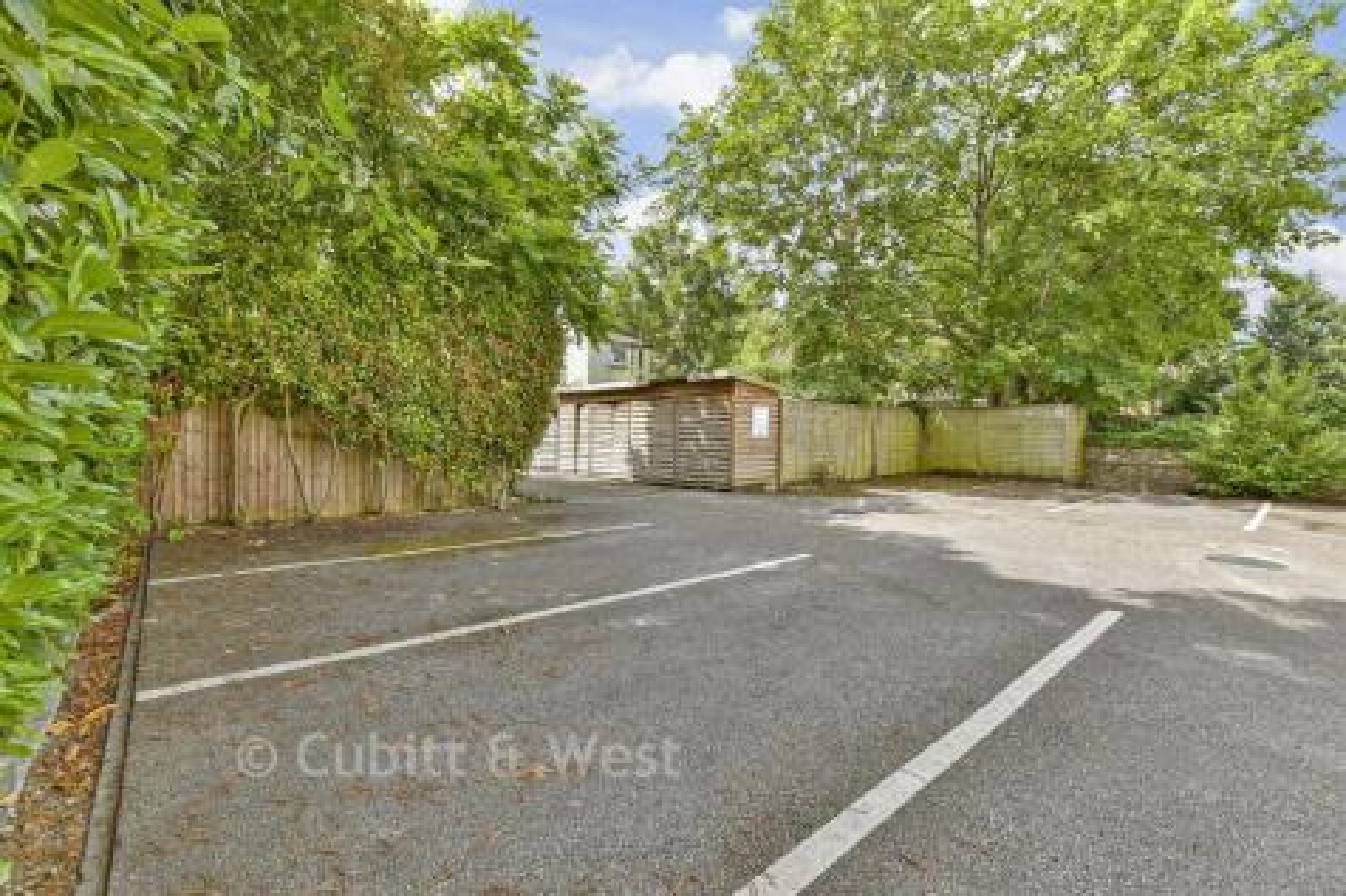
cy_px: 448
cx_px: 673
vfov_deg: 77.3
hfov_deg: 100.4
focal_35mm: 15
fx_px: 561
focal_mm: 10
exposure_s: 1/80
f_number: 8
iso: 160
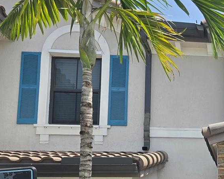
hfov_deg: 24.9
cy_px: 199
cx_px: 305
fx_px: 424
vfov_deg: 22.4
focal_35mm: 64
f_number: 1.7
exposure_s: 1/641
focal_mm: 6.3
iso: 12
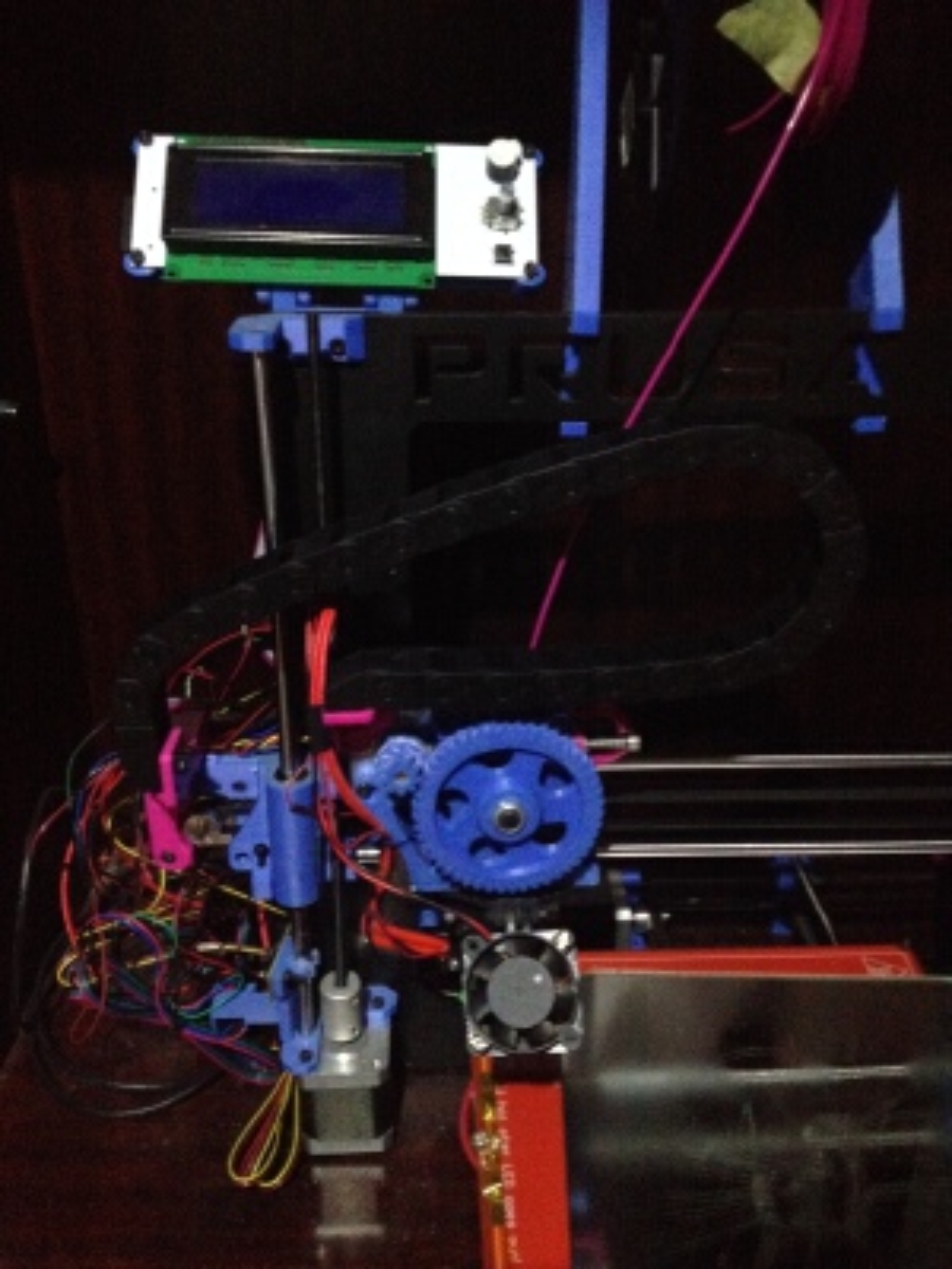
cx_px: 476
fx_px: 1283
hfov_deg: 40.7
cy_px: 634
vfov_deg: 52.6
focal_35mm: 35
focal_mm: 4.28
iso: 800
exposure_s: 1/15
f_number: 2.4
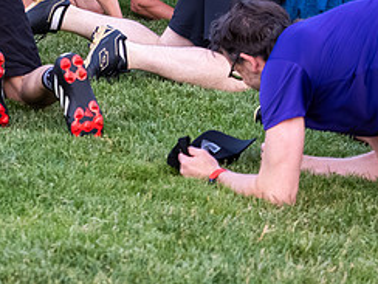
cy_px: 4
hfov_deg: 10.4
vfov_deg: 7.8
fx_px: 2075
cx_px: 163
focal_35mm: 190
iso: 2000
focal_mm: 40
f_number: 2.8
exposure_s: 1/500
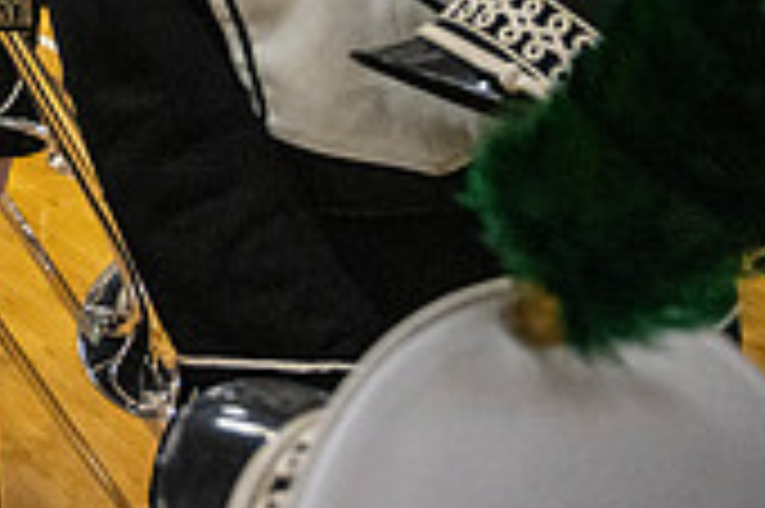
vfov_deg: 15.2
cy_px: -285
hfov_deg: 19.9
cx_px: -508
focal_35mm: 82
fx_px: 1741
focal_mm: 24
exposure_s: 1/800
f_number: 4
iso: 8000
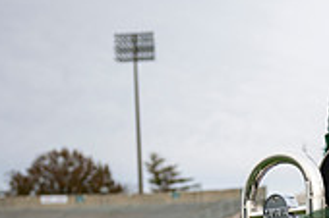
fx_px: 749
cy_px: 300
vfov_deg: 15.6
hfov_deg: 22.0
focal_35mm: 82
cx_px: 441
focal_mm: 24
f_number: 2.8
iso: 125
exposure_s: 1/500
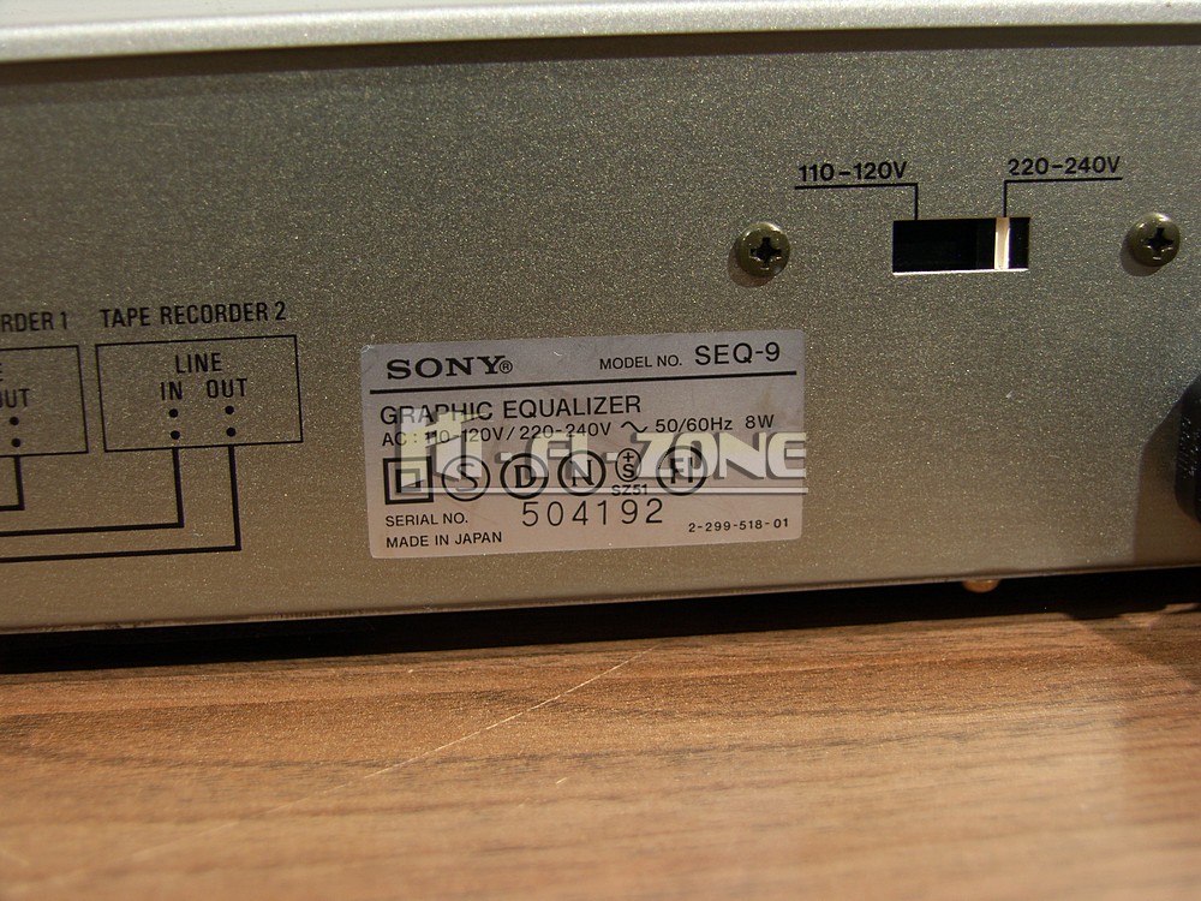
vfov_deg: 26.6
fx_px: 1908
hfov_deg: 34.9
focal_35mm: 55
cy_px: 450
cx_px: 600
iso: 50
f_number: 2.8
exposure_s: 1/60
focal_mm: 14.2
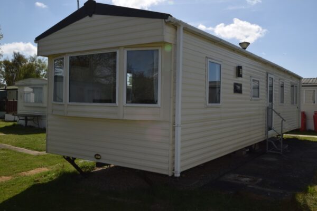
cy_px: 106
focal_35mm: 33
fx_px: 291
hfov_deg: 57.2
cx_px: 158
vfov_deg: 40.0
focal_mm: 22
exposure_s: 1/200
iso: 100
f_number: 11
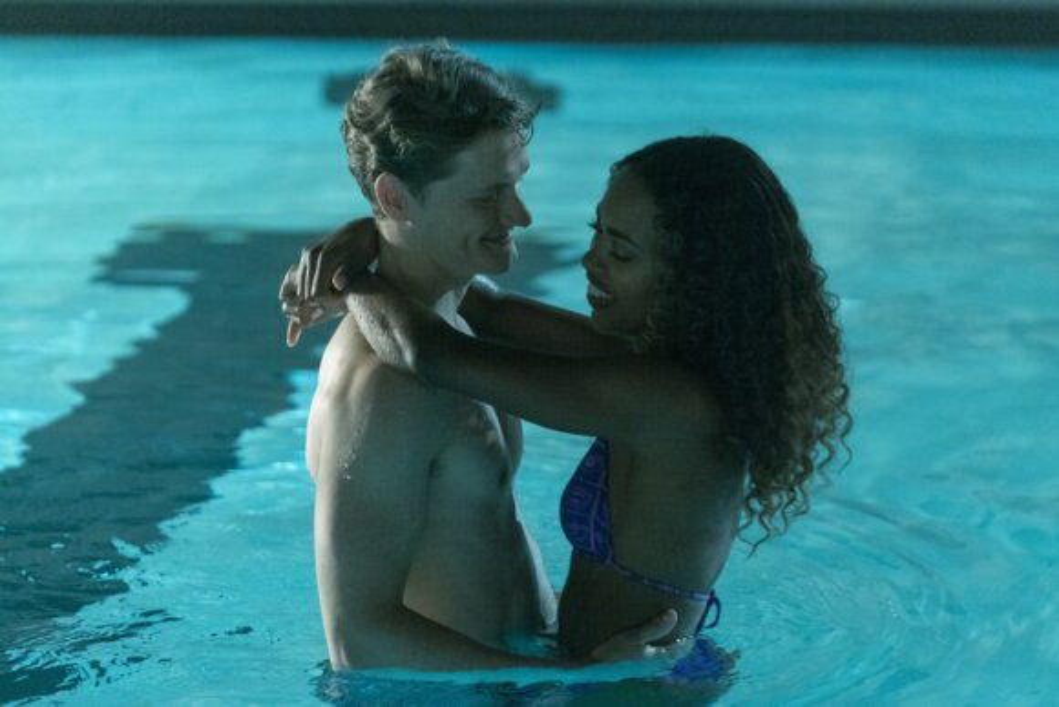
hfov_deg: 10.8
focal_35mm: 191
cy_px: 354
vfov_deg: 7.2
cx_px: 530
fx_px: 5620
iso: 6400
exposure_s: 1/100
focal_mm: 191
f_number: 3.2
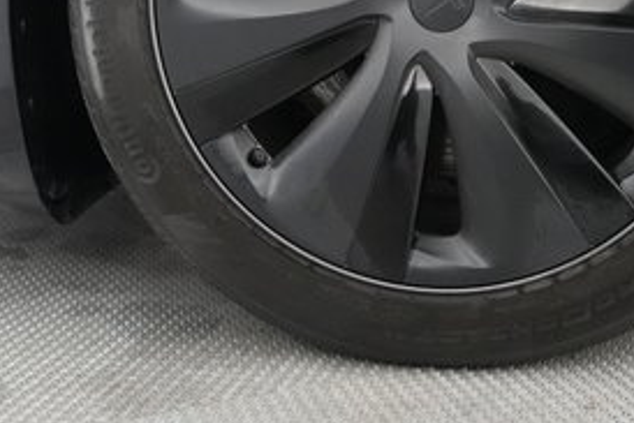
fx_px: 1110
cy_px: 0
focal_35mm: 63
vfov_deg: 20.9
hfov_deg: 31.5
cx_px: 440
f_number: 2.8
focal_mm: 27
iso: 8000
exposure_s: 1/160
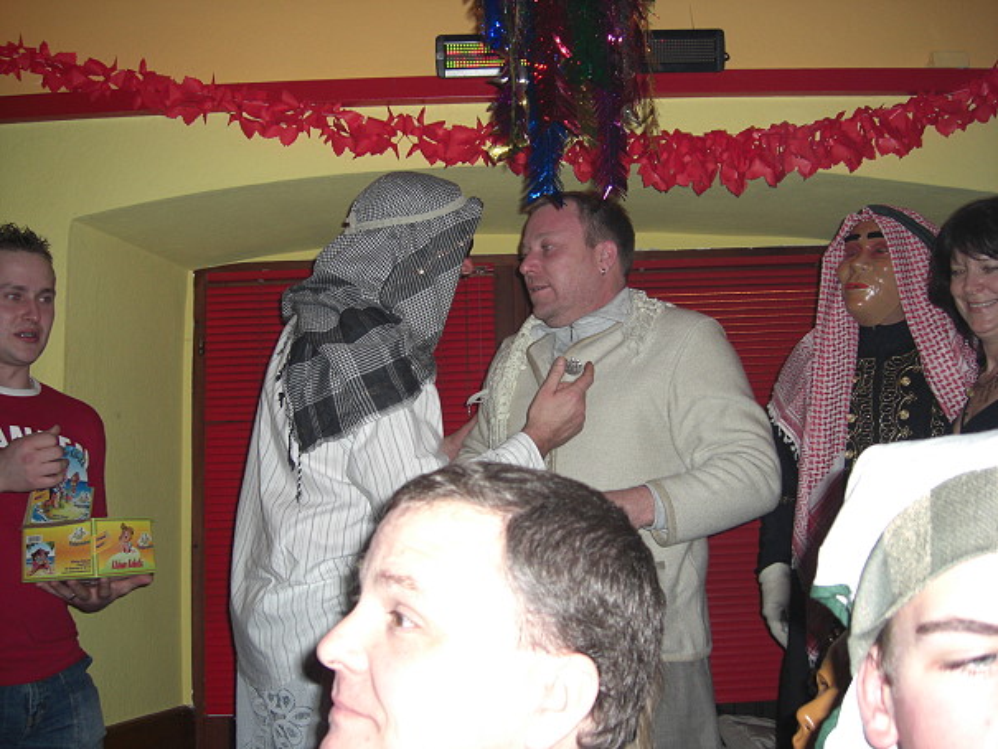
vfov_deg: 37.7
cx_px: 499
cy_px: 374
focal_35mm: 38
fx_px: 1096
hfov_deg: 49.0
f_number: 2.8
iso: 200
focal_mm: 7.9
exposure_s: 1/60
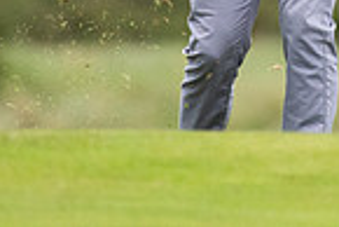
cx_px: 355
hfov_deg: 0.7
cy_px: -223
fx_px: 27090
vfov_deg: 0.5
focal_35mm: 2874
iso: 1600
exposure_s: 1/1600
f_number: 5.6
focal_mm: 480
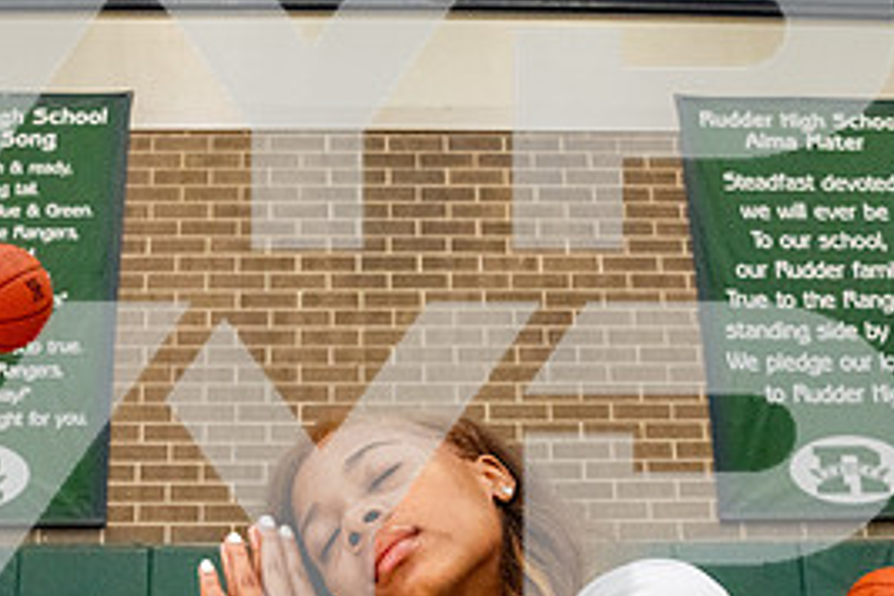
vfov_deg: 23.9
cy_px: 451
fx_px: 1391
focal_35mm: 56
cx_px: 448
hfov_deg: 35.6
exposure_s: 1/500
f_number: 7.1
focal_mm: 24
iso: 10000
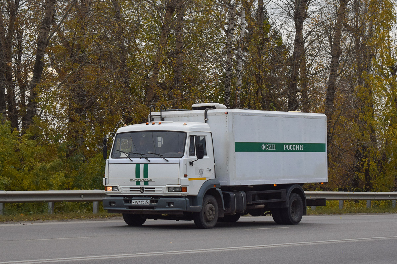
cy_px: 132
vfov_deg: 16.6
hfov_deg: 24.6
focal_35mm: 82
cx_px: 198
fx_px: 910
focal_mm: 55
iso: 400
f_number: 5.6
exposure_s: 1/800
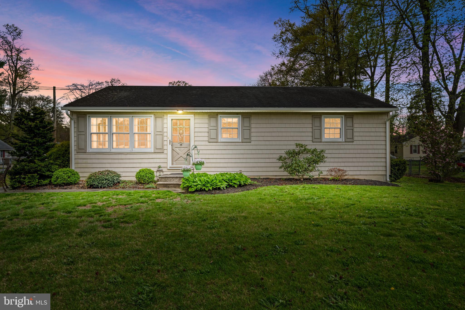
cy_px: 155
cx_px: 232
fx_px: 271
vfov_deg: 59.5
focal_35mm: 21
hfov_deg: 81.2
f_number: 8
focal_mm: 21
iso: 250
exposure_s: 1/100
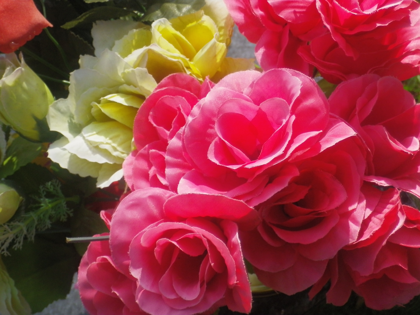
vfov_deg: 16.6
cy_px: 158
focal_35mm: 89
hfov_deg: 22.0
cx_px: 210
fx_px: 1080
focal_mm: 16.02
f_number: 4.4
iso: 160
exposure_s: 1/800
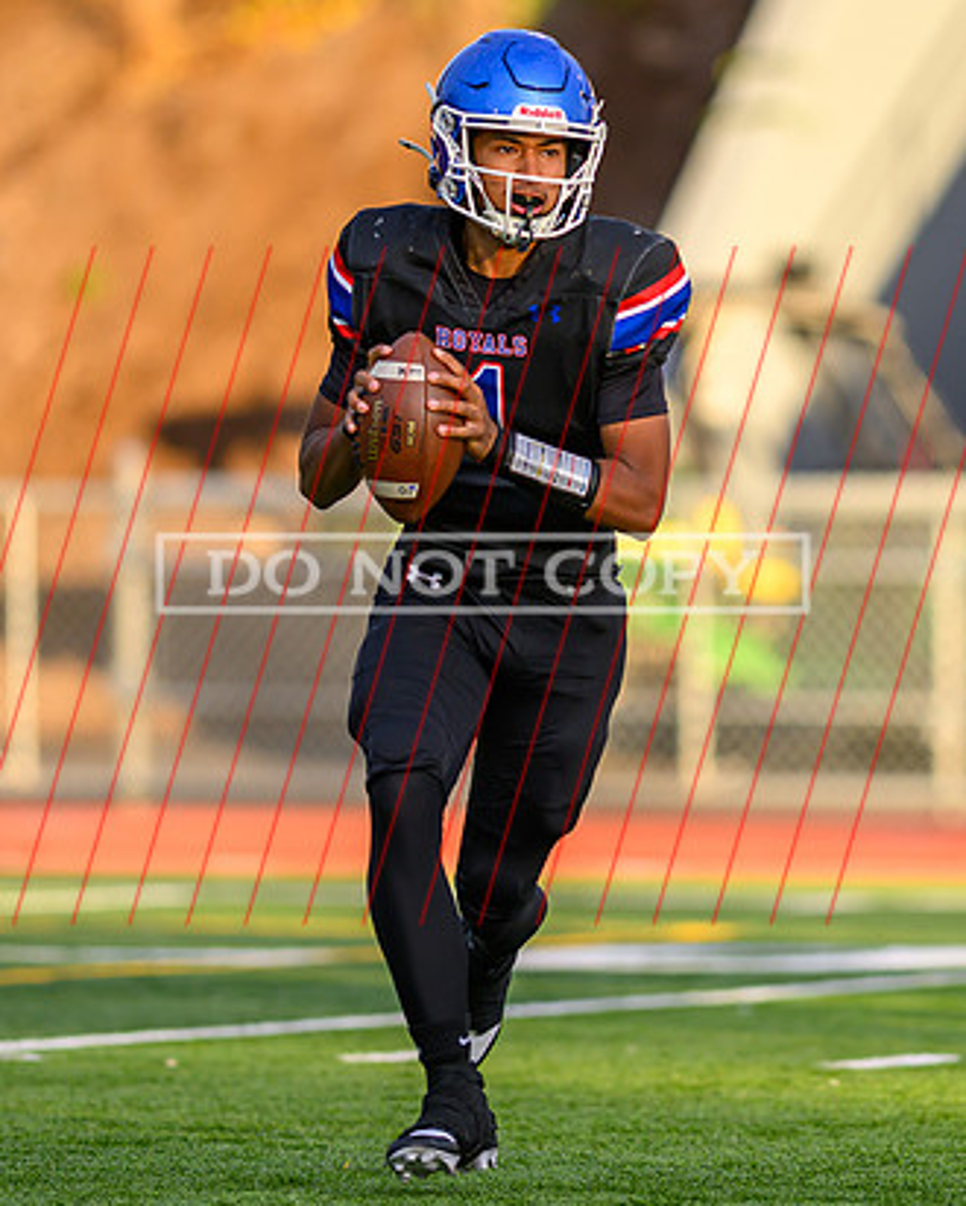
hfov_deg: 2.6
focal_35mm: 588
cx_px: 751
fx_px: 20998
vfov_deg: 3.3
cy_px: 440
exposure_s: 1/1250
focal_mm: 300
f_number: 2.8
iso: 280
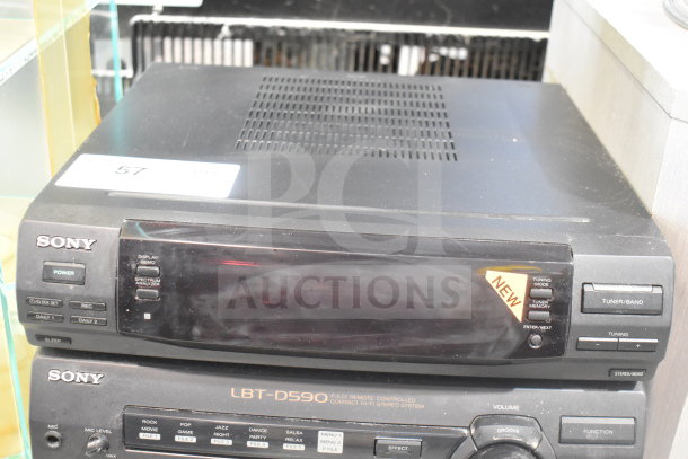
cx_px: 344
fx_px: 860
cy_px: 230
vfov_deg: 29.9
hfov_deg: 43.6
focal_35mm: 45
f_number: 4.2
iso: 6400
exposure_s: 1/50
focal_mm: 30
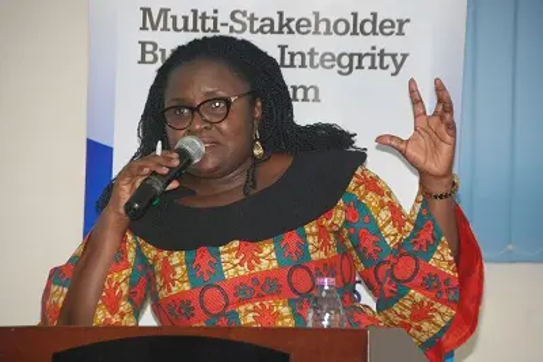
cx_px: 272
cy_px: 181
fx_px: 3168
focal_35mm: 210
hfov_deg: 9.8
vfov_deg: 6.5
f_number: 6
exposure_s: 1/200
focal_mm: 140
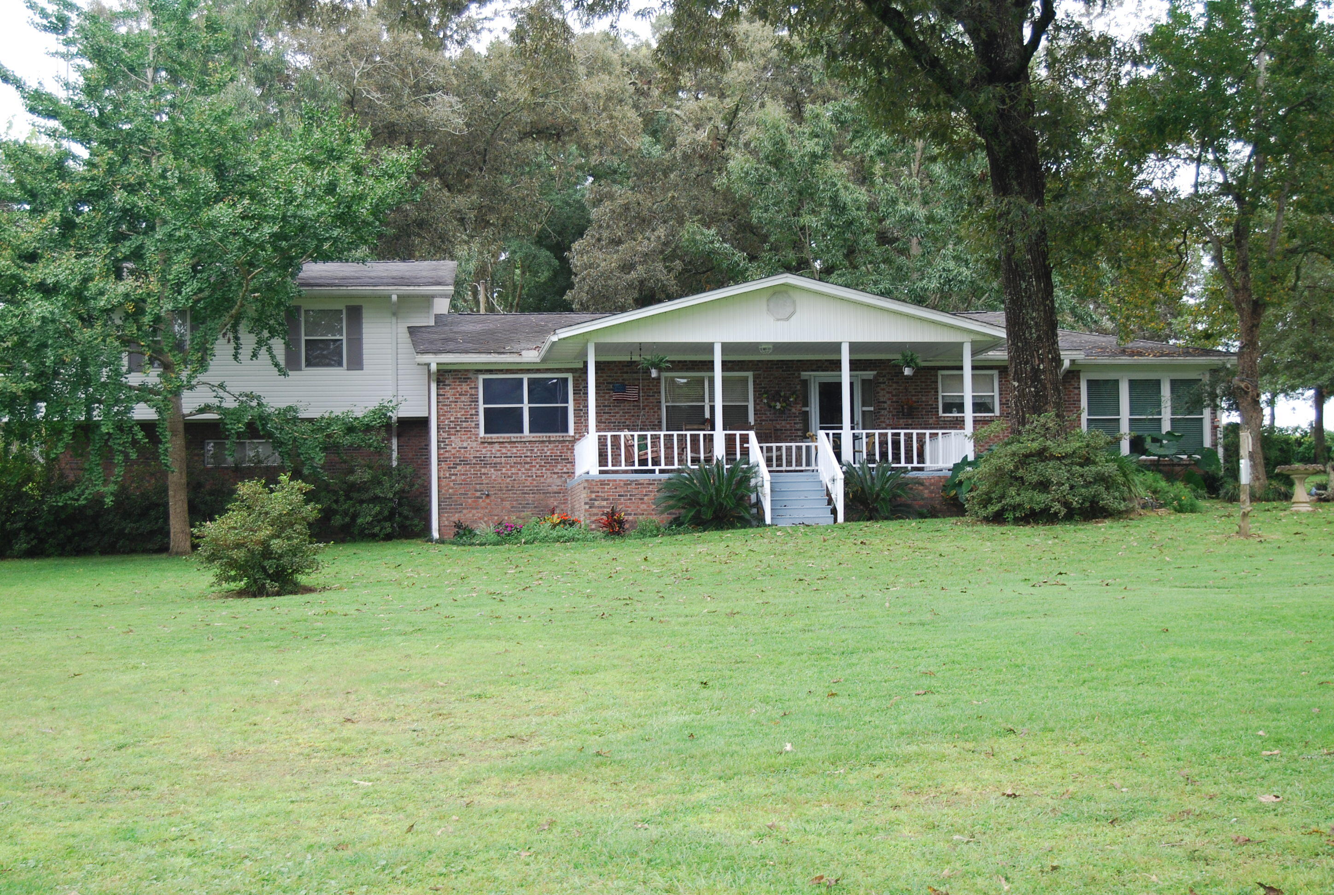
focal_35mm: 57
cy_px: 448
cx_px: 667
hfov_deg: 35.0
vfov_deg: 23.9
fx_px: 2117
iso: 200
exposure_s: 1/100
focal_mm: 38
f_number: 5
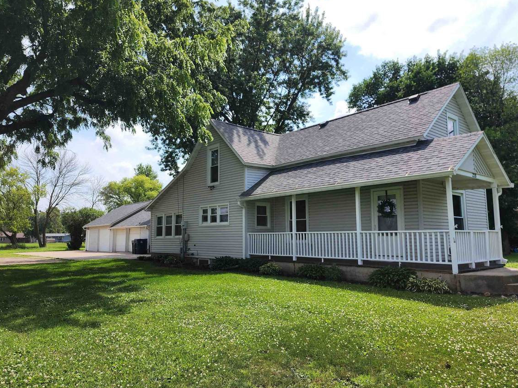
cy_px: 194
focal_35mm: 26
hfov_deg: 67.3
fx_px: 389
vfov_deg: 53.1
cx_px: 260
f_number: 1.8
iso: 12
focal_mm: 6.4
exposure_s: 1/914
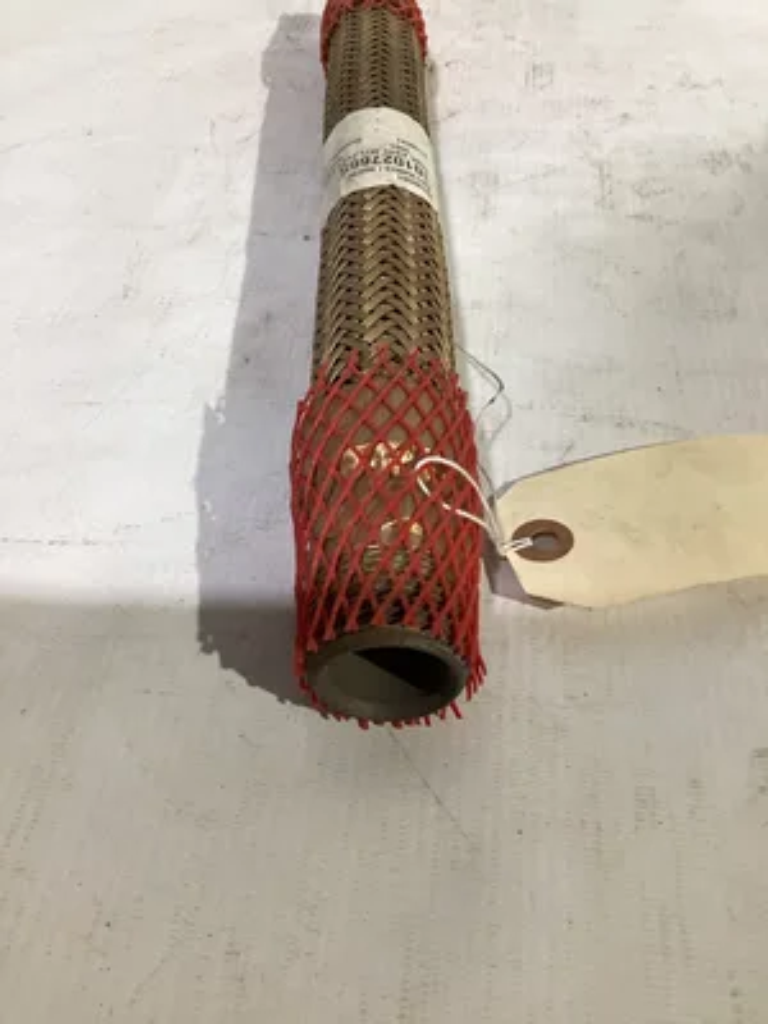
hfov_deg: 45.4
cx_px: 384
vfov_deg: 58.4
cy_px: 512
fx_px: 917
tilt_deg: -46.5
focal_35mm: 31
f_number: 2.4
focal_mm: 3.3
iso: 200
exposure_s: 1/50
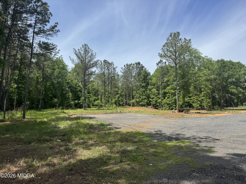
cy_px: 92
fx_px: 171
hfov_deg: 71.6
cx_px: 123
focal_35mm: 24
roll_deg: +0.5
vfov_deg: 56.8
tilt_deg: +6.9
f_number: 1.78
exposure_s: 1/4310
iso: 80
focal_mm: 6.76
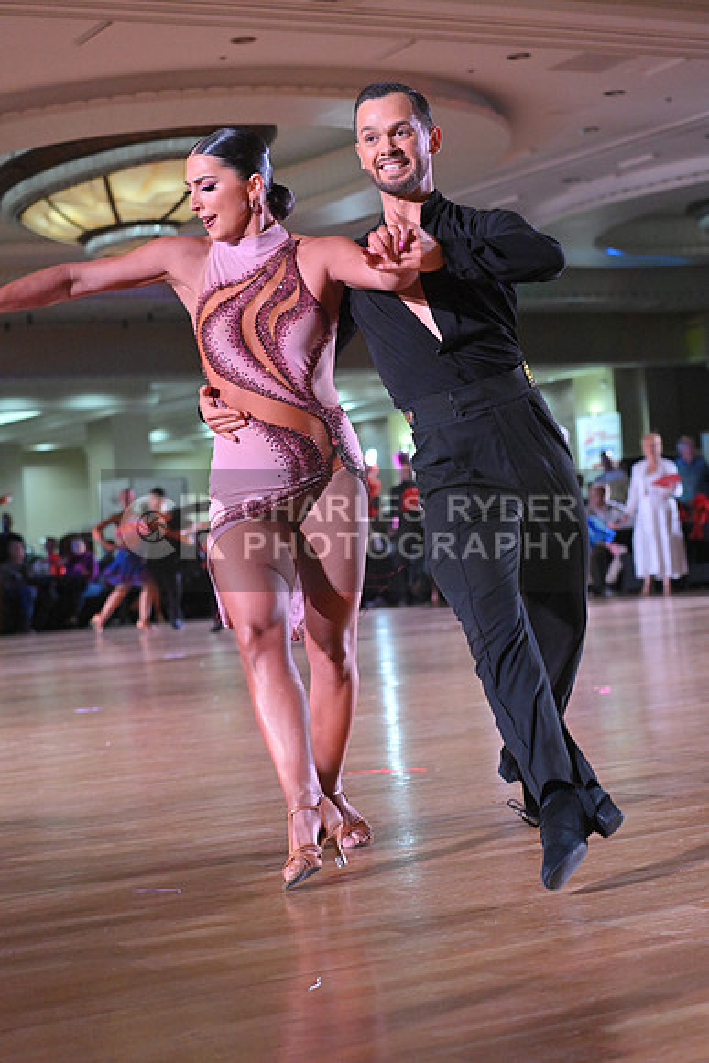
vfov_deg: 28.8
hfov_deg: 19.5
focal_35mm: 70
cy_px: 532
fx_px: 2067
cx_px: 354
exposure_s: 1/400
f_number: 5
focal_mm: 70
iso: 6400
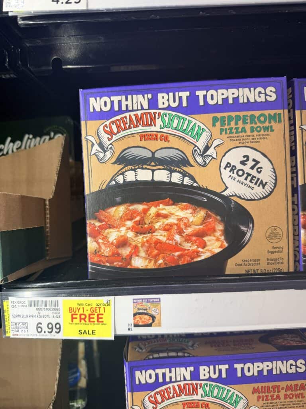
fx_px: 283
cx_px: 153
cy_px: 204
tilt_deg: -3.4
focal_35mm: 24
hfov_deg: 56.8
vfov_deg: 71.6
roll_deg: +2.3
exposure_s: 1/120
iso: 80
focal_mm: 6.76
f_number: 1.78
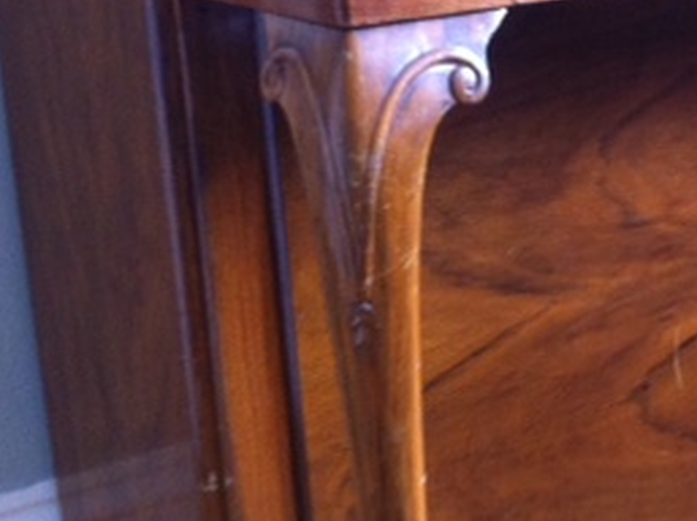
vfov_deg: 16.9
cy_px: 179
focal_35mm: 87
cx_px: 765
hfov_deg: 21.4
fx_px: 1749
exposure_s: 1/15
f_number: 2.8
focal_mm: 3.85
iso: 200
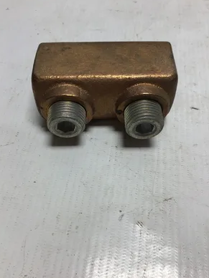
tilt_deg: -54.7
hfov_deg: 44.2
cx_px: 102
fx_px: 258
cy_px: 139
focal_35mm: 32
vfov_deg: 56.8
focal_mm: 3.3
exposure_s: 1/195
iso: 25
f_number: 2.4
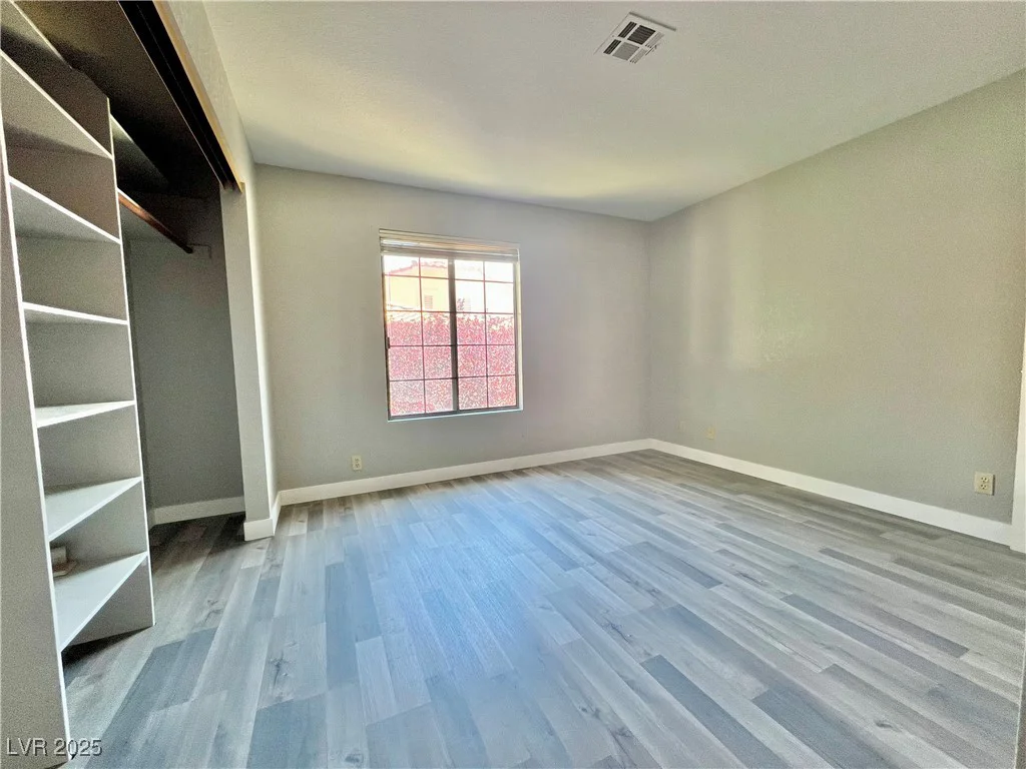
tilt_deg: -3.9
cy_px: 384
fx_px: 385
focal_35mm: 13
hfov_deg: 106.2
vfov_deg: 89.9
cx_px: 513
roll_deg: +1.6
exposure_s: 1/99
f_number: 1.8
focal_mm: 1.57
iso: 125
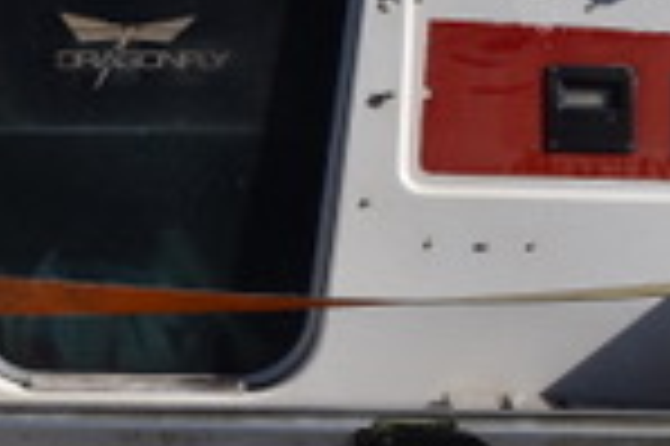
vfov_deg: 11.6
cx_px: 63
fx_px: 2156
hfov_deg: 17.4
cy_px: 471
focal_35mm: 116
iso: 200
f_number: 13
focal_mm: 18
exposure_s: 1/640
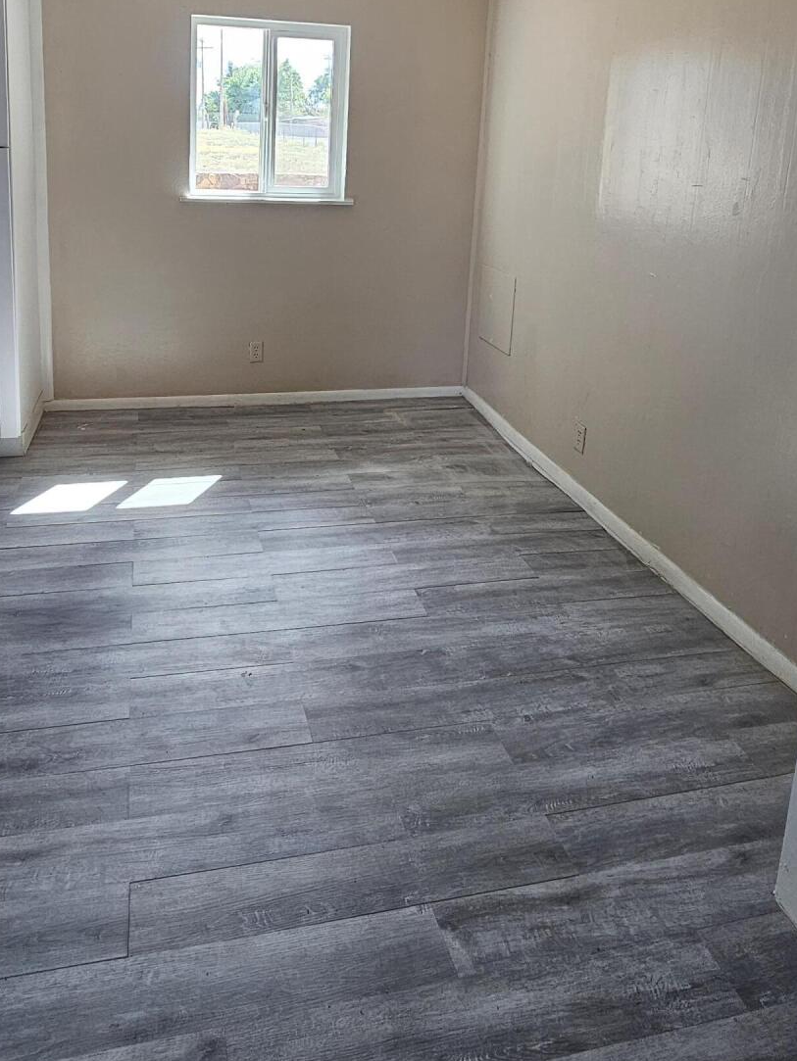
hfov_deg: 56.6
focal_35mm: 24
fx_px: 736
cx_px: 334
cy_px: 279
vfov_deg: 67.5
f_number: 2.2
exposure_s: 1/60
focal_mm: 2.2
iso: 64
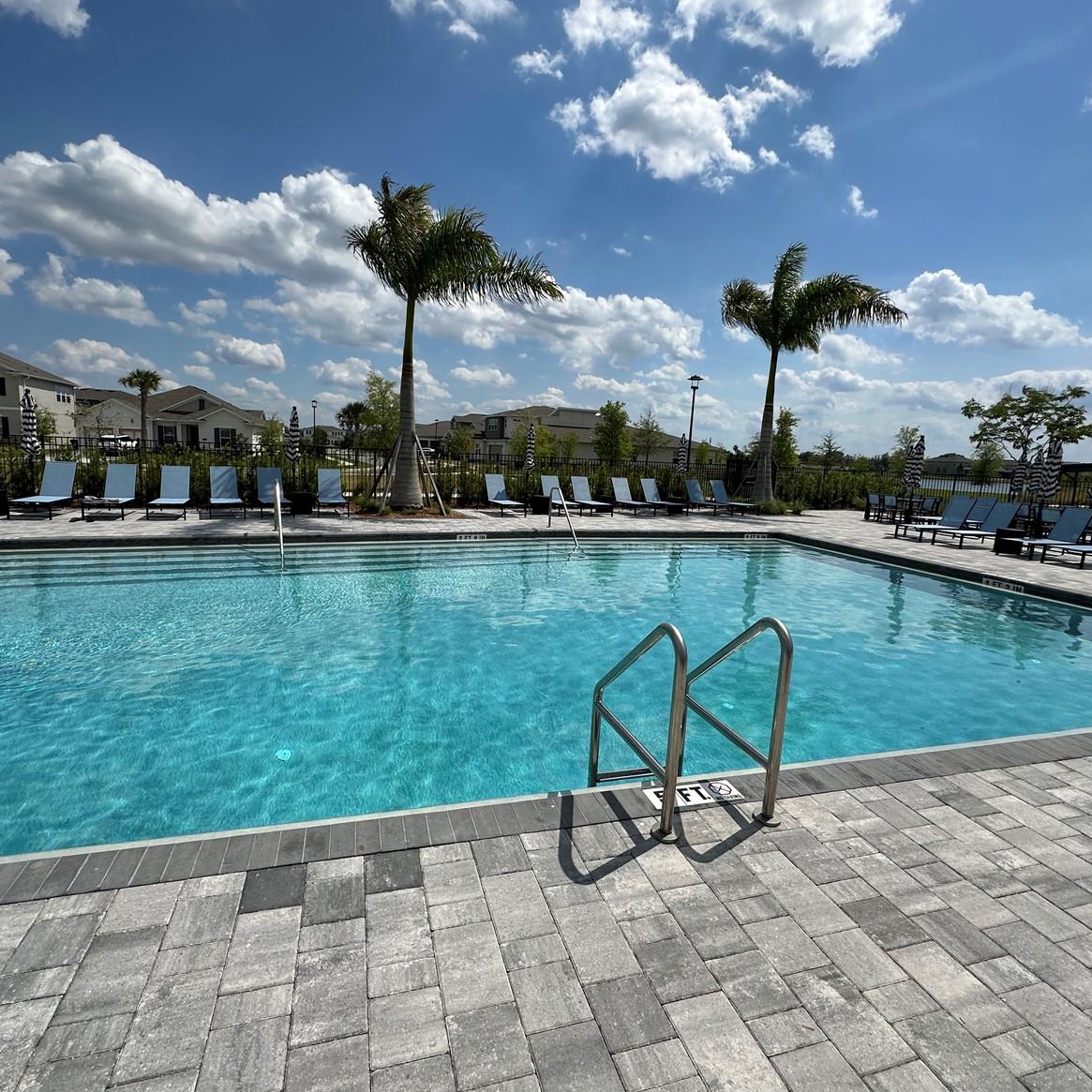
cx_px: 525
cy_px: 543
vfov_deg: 84.0
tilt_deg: -6.8
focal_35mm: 17
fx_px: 607
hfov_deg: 83.9
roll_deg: -1.9
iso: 50
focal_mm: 2.22
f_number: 2.2
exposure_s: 1/4831
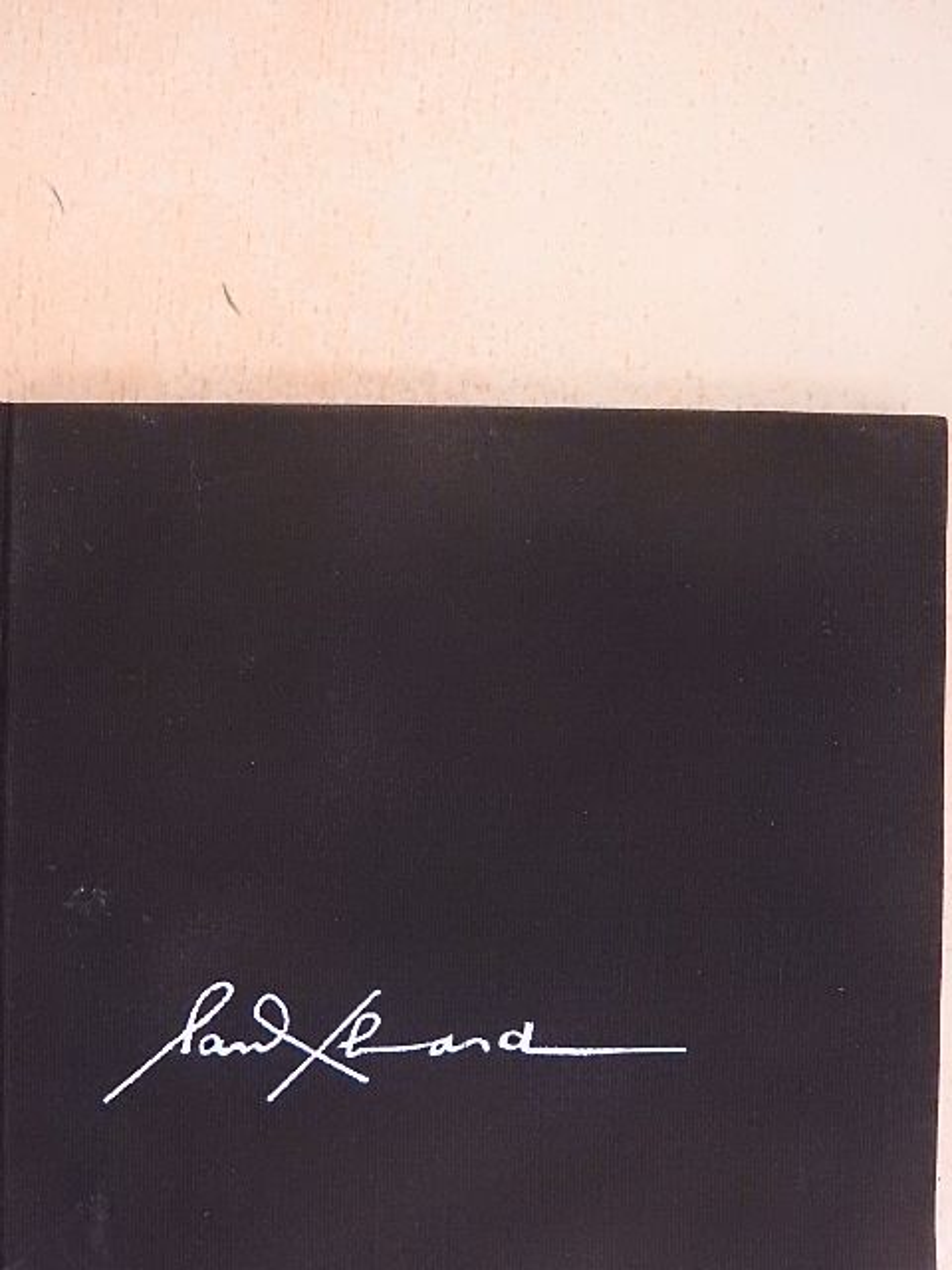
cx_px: 476
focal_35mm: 60
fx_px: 2200
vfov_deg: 32.2
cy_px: 635
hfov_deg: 24.4
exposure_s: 1/80
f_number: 4.2
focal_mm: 10.7
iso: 1600
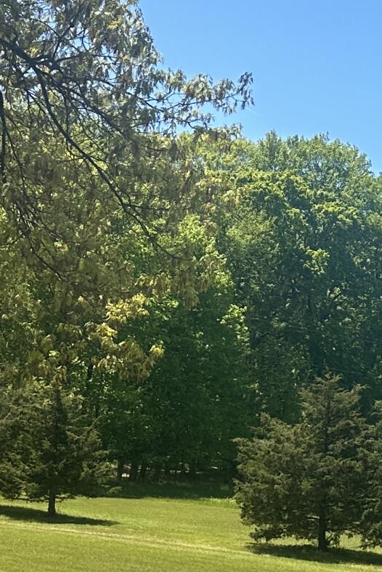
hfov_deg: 13.7
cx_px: 532
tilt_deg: +1.8
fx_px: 1511
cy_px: 412
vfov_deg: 21.3
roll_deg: -4.4
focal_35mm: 95
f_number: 1.78
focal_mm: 6.86
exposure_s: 1/3861
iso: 80
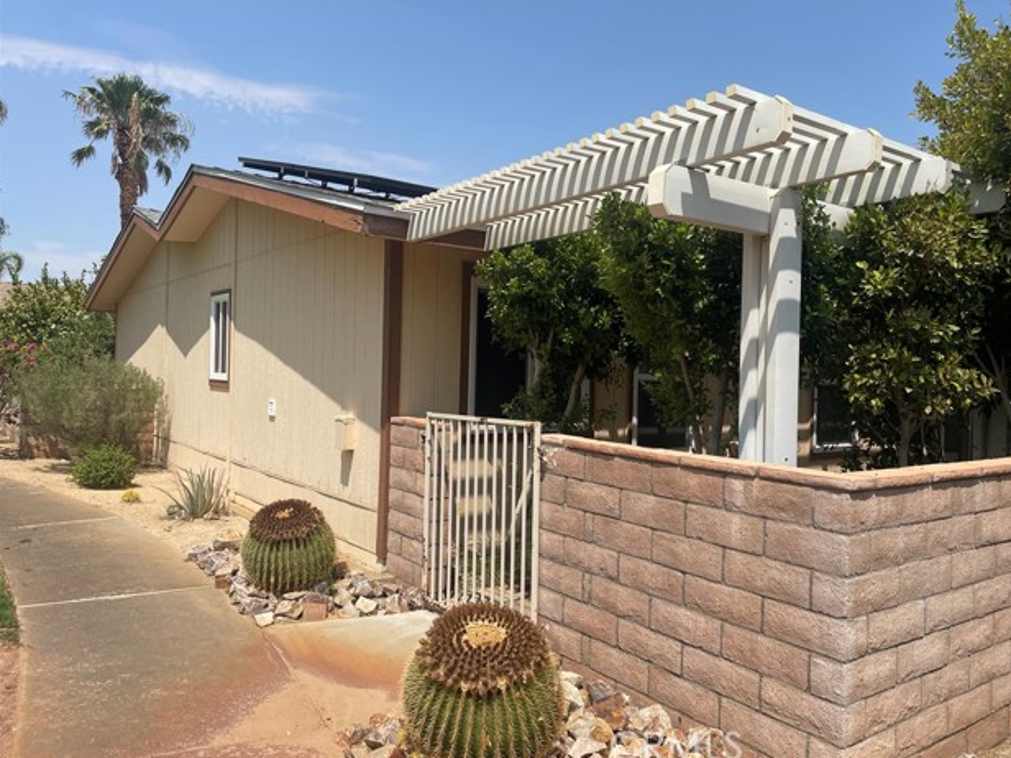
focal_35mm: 27
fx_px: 789
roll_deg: -0.7
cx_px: 524
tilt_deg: -0.3
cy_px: 376
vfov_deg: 51.4
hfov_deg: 65.3
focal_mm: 4.2
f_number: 1.6
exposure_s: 1/4464
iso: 32
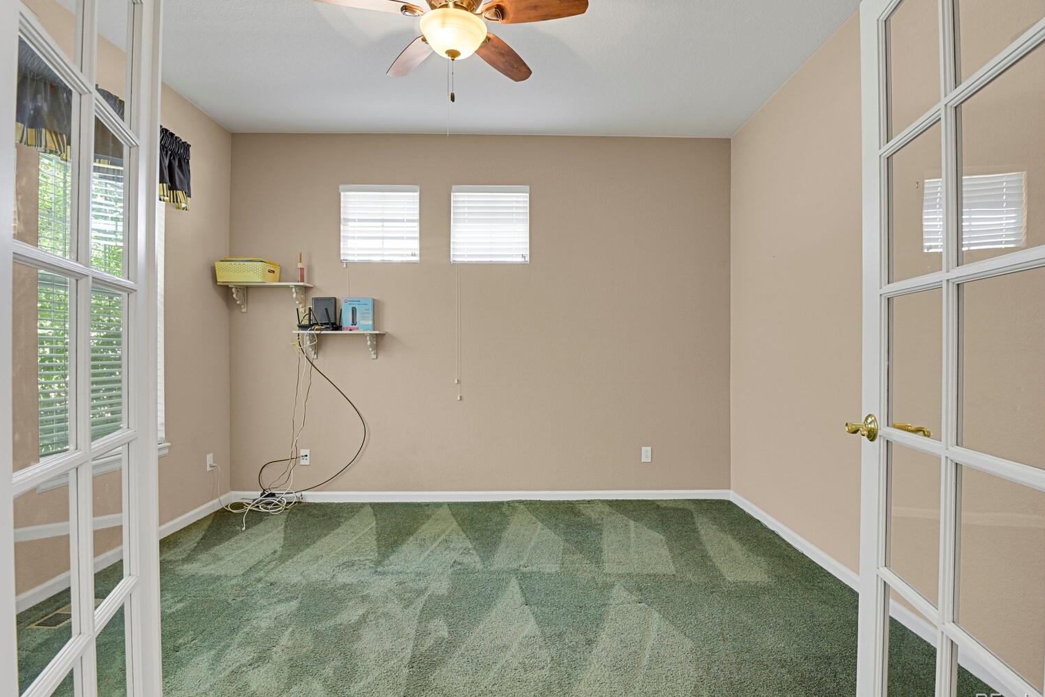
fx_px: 523
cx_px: 534
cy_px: 347
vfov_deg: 67.4
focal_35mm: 18
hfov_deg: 90.0
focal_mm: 17
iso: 250
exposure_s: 10
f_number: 8
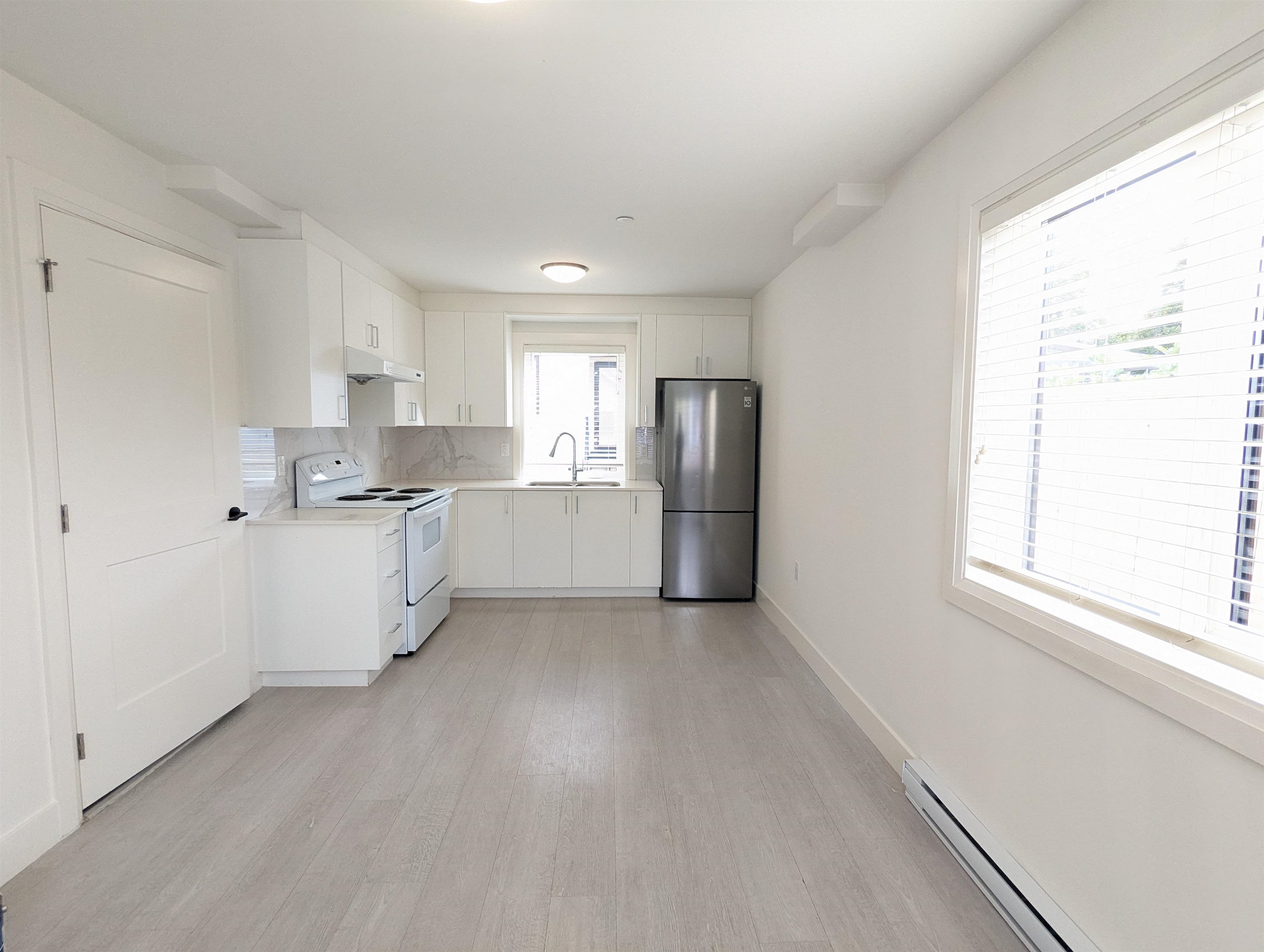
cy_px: 476
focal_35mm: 16
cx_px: 632
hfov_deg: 94.4
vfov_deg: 78.2
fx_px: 585
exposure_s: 1/120
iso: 240
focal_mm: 2.35
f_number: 2.2
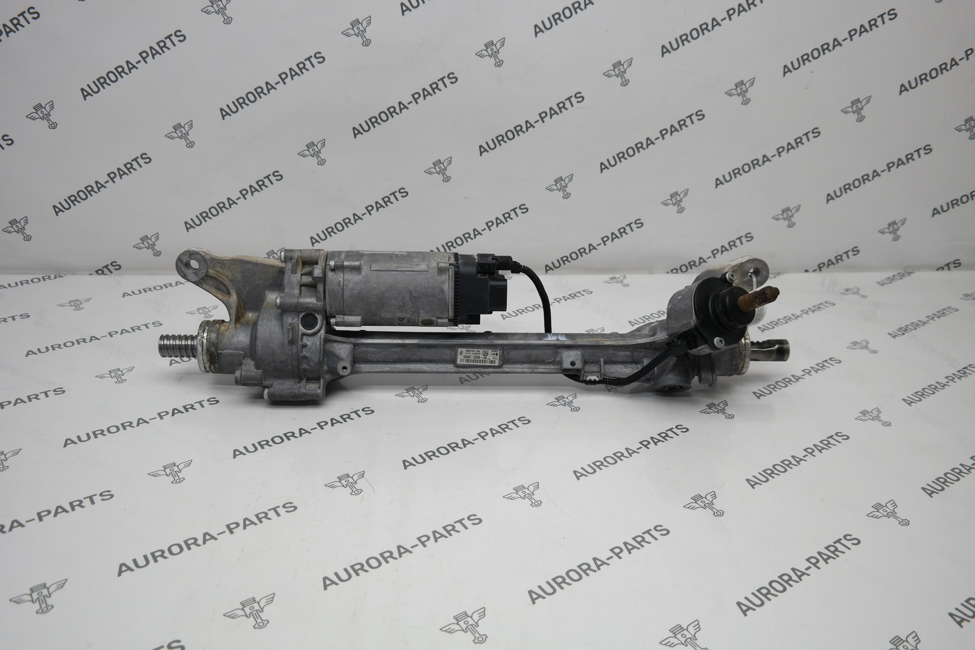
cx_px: 488
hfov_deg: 61.9
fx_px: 812
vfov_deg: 43.6
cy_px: 325
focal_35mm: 30
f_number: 3.5
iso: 100
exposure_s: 1/80
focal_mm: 20
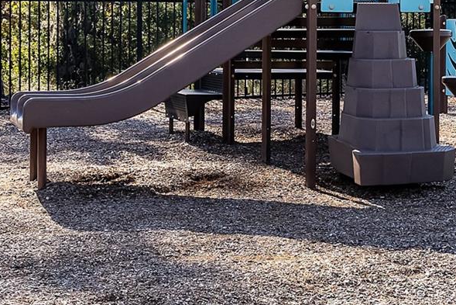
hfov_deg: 23.1
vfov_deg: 15.3
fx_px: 1102
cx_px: 344
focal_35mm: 87
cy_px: -25
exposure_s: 1/320
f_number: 8
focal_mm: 32
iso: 100
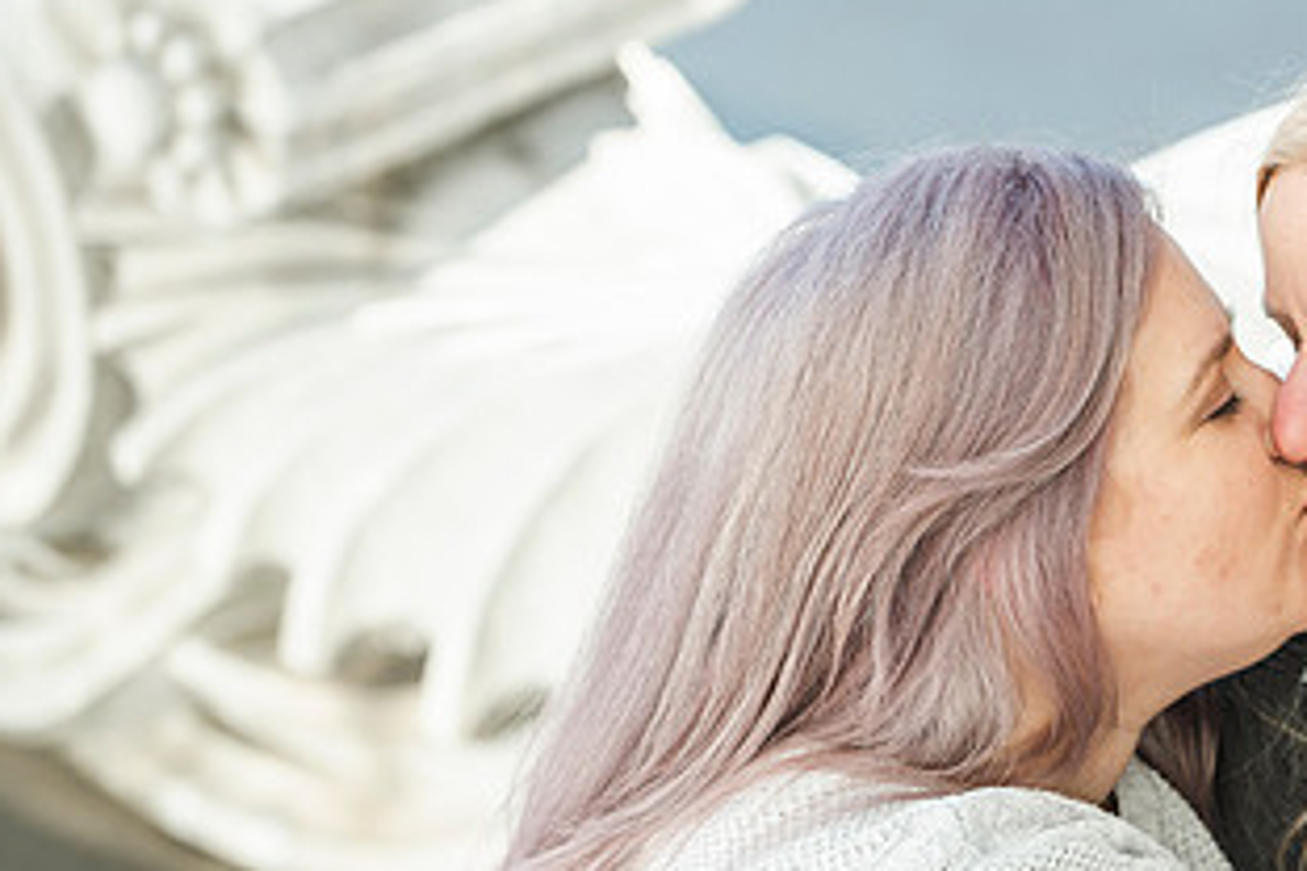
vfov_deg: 6.2
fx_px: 8096
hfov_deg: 9.2
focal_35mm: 223
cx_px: 1156
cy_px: 622
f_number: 4
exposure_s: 1/800
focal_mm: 120
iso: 400
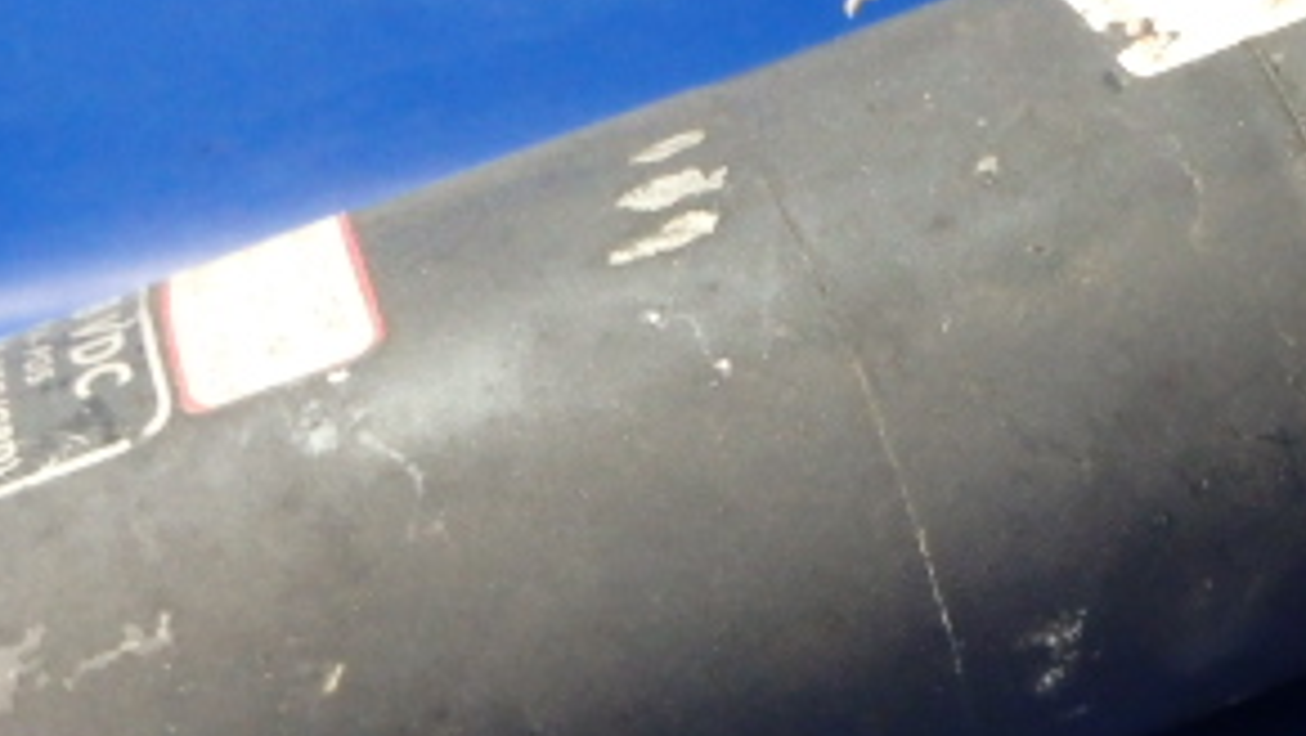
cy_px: 512
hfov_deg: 31.1
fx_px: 2321
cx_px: 889
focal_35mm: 67
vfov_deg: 18.0
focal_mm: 5
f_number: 3.9
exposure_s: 1/25
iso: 800
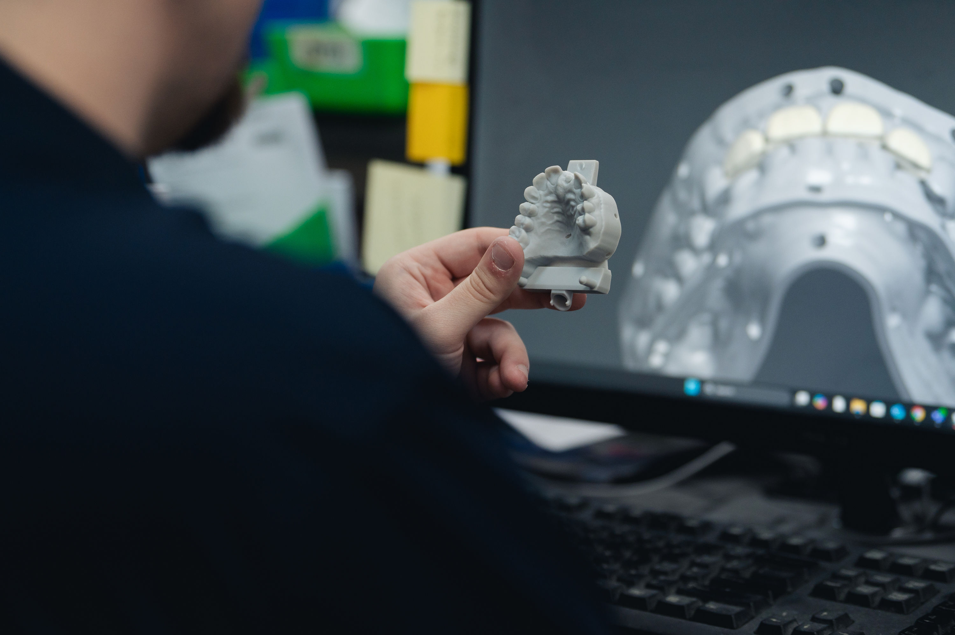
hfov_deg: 22.6
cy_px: 318
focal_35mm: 90
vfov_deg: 15.2
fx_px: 2386
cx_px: 478
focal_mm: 90
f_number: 2.8
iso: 500
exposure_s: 1/200
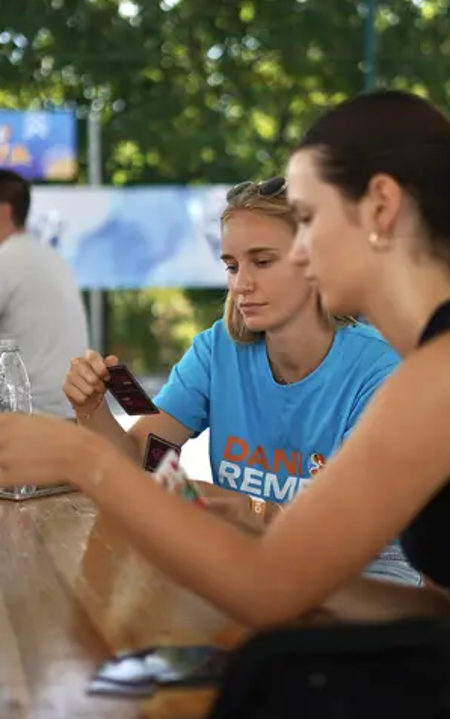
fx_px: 1509
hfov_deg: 17.0
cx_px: 236
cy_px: 358
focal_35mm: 77
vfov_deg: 26.8
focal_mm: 50
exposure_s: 1/1600
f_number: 1.8
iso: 100
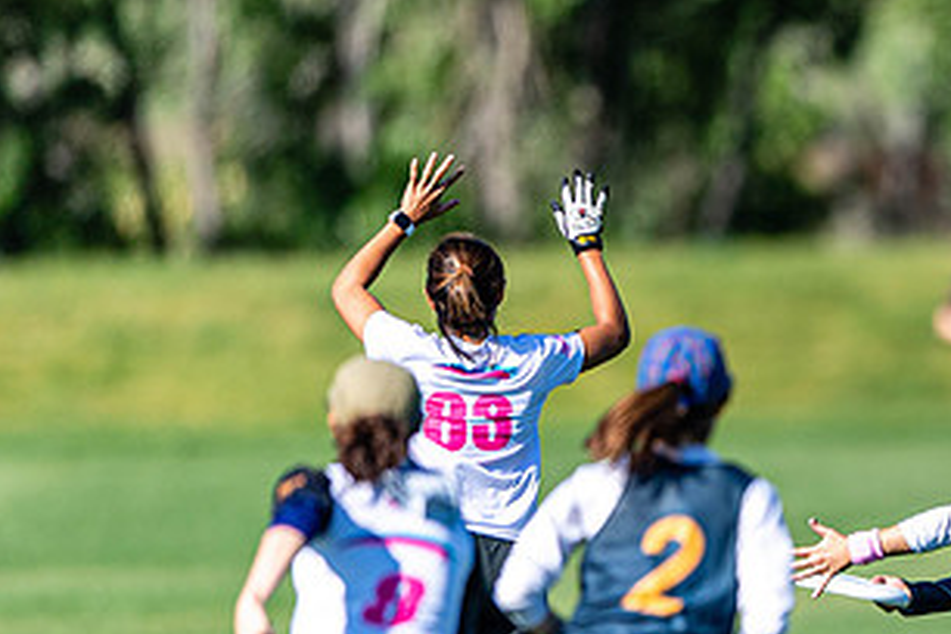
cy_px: 542
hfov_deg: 1.8
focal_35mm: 1167
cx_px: 1301
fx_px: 30826
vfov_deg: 1.2
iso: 140
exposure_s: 1/2500
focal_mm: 400
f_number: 2.8
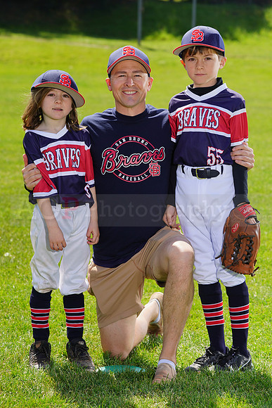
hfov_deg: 10.7
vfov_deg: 16.0
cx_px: 136
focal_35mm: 128
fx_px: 1450
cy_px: 204
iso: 100
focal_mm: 128
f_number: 8
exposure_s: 1/250
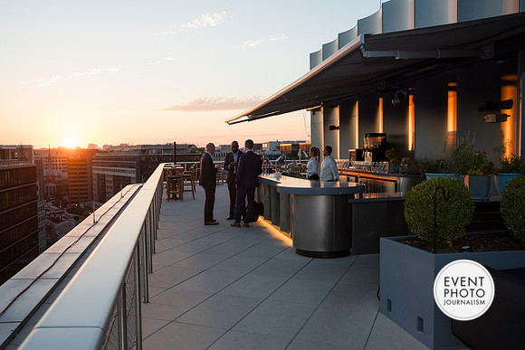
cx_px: 262
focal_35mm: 32
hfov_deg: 58.7
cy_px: 175
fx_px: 467
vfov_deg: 41.1
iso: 800
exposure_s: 1/640
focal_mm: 32
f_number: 5.6
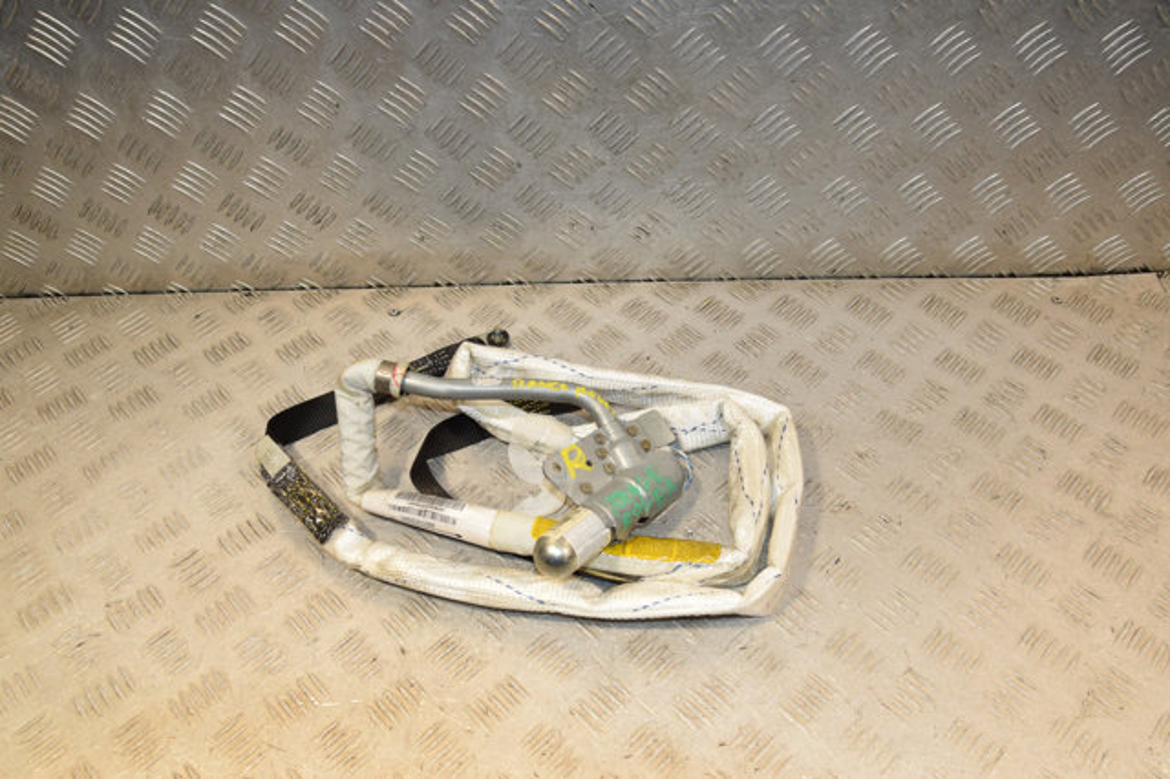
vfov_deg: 47.9
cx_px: 585
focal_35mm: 27
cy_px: 390
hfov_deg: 67.4
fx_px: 877
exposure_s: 1/200
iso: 800
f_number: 8
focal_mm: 18
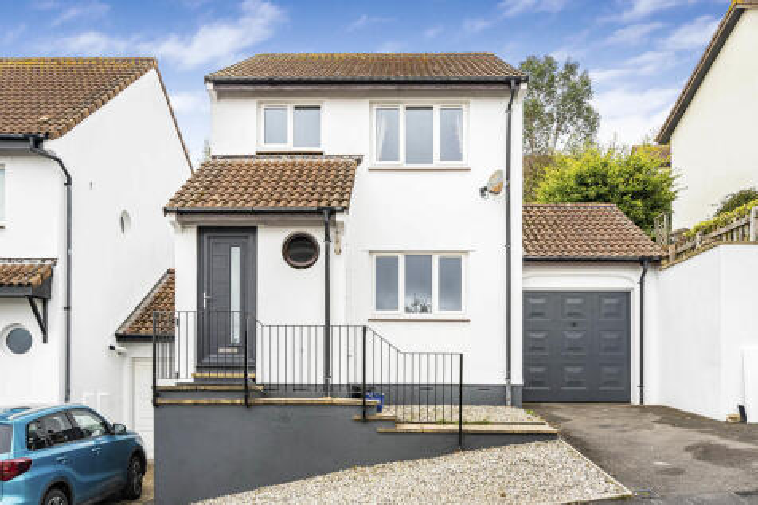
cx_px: 379
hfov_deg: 61.9
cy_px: 252
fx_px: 631
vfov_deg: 43.6
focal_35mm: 30
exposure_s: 1/640
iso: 1000
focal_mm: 30
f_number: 8
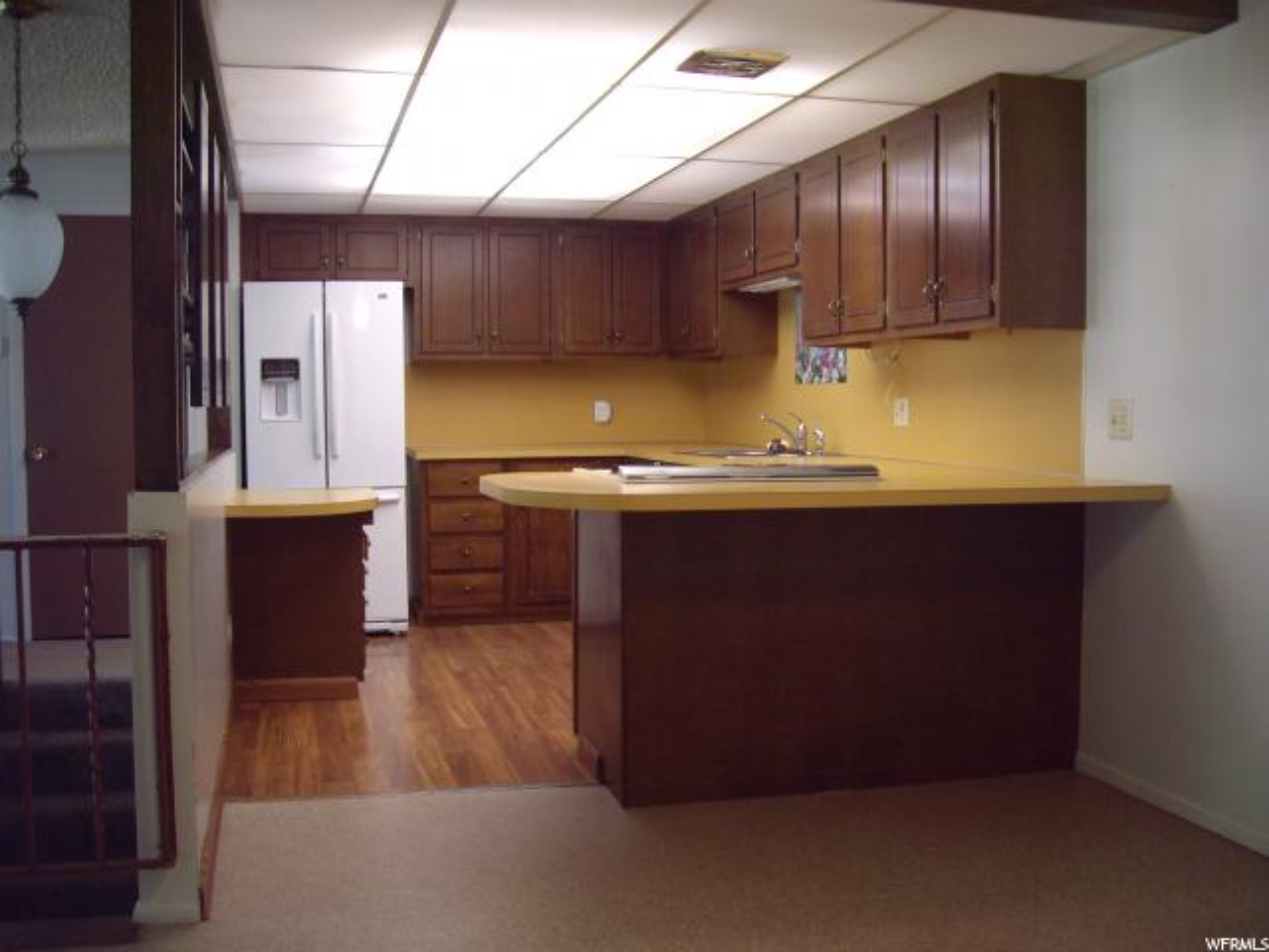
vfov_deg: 37.7
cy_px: 476
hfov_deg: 49.0
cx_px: 634
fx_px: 1393
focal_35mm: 38
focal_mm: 6.2
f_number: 2.7
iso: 200
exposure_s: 1/25
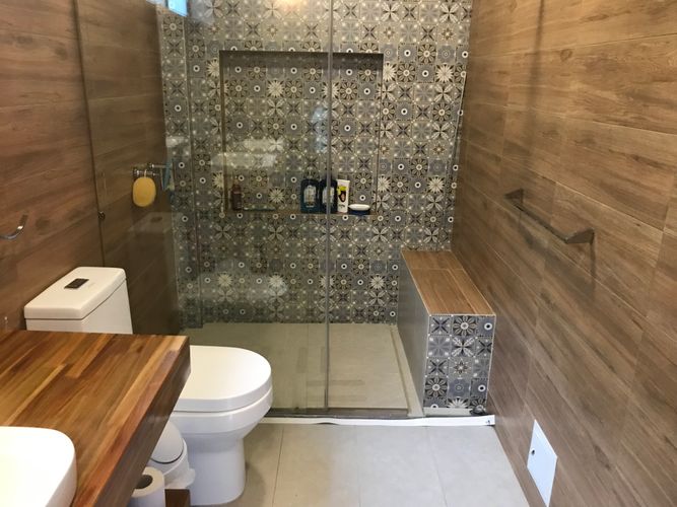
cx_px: 338
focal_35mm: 28
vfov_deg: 49.7
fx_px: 548
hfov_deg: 63.5
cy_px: 254
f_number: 1.8
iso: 100
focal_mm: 3.99
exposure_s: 1/15
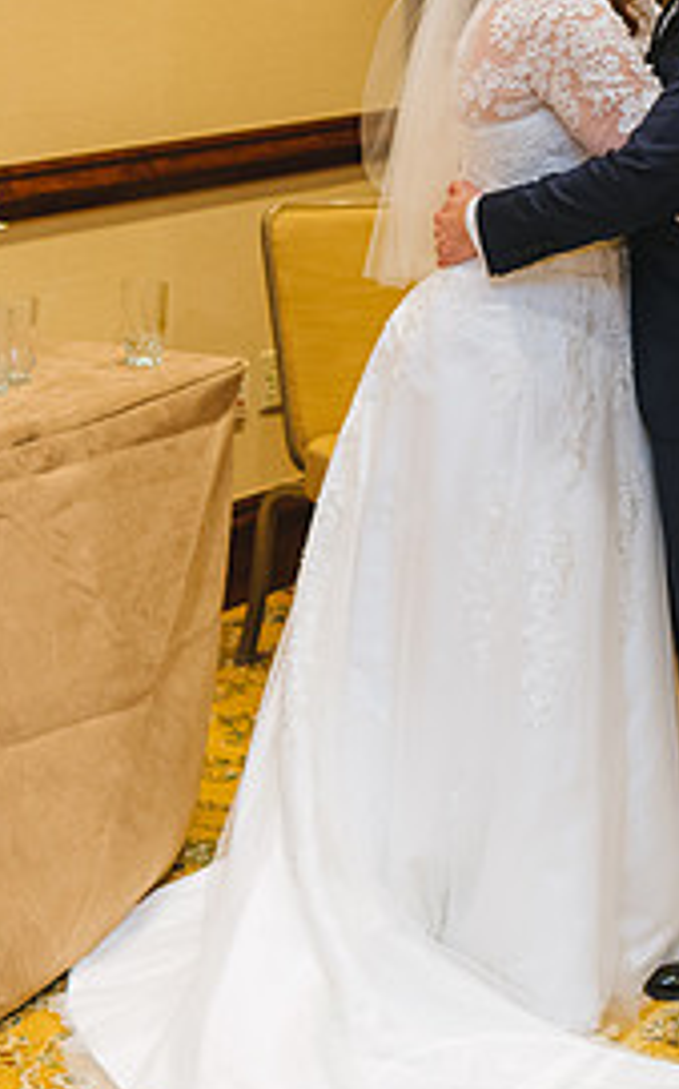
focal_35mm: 106
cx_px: 190
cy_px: 322
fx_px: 3143
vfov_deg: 19.6
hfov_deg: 12.3
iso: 1600
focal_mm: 35
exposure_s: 1/160
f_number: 2.5
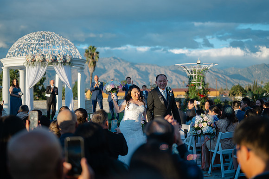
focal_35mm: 50
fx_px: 374
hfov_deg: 39.6
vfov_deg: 27.0
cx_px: 134
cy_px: 90
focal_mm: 50
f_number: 1.8
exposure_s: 1/2000
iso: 64
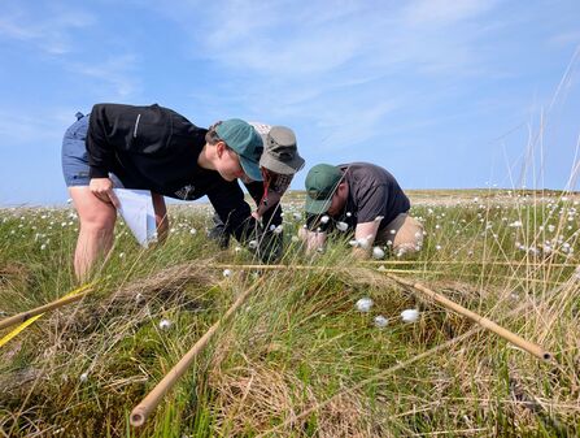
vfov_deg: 57.0
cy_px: 219
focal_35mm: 24
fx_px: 403
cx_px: 290
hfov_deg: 71.5
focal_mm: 6.9
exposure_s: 1/897
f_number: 1.68
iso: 21
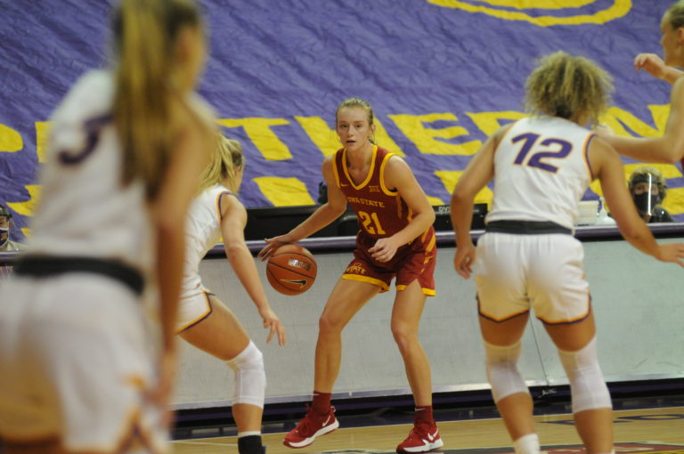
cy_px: 227
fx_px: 4412
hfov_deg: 8.9
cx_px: 342
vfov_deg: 5.9
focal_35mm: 232
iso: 2000
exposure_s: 1/640
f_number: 2.8
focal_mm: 155
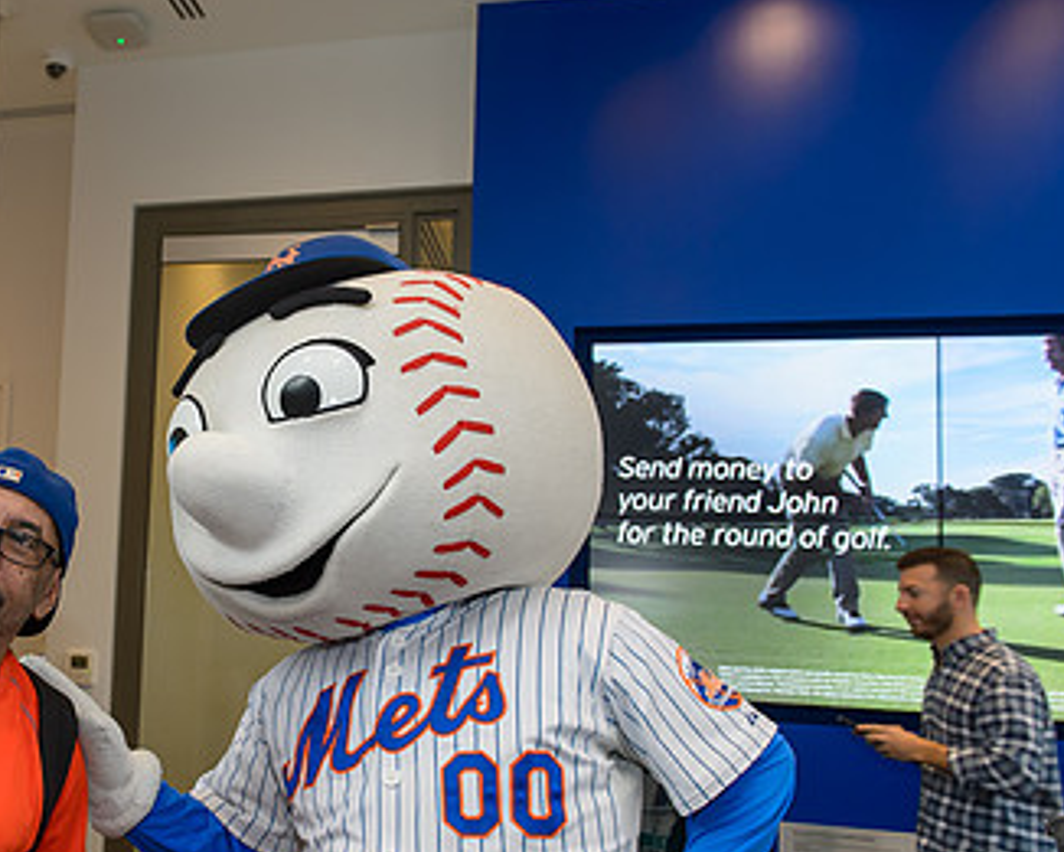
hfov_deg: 43.5
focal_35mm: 40
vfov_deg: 37.3
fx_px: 1260
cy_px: 486
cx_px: 202
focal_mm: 24
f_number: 4.5
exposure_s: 1/125
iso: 800
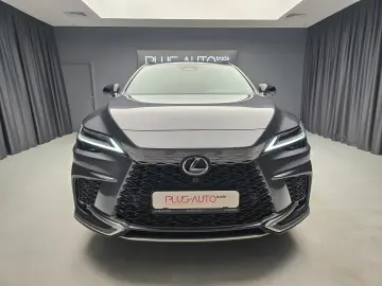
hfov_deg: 73.9
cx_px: 191
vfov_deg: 58.9
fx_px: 254
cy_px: 143
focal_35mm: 23
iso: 64
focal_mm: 6.3
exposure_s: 1/50
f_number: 1.7
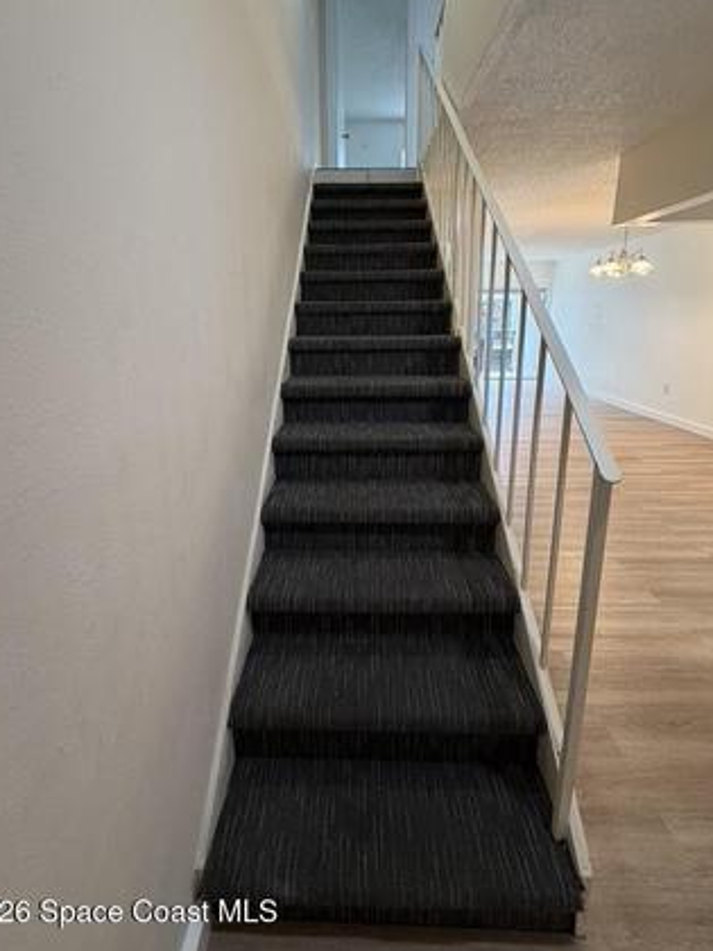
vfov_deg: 94.0
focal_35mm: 16
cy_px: 417
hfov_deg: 78.1
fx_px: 439
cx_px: 344
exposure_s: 1/60
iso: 250
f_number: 2.2
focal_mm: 2.22
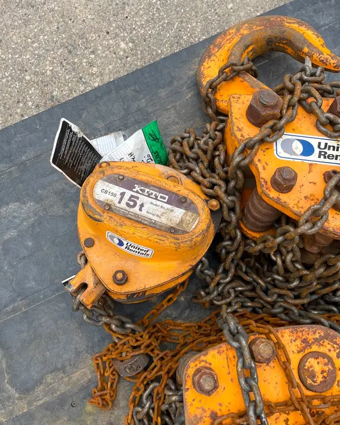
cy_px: 226
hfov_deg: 51.6
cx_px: 167
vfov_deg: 62.1
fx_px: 352
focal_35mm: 28
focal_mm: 5.1
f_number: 1.6
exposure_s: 1/383
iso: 50
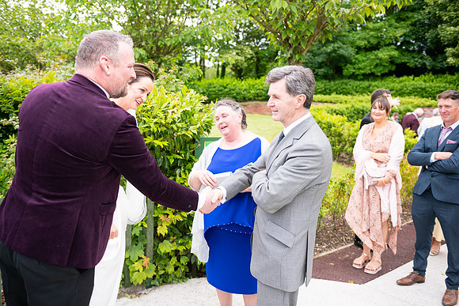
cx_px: 230
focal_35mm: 32
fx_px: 408
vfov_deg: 41.1
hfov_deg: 58.7
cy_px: 153
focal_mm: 32
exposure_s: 1/800
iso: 250
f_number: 3.5
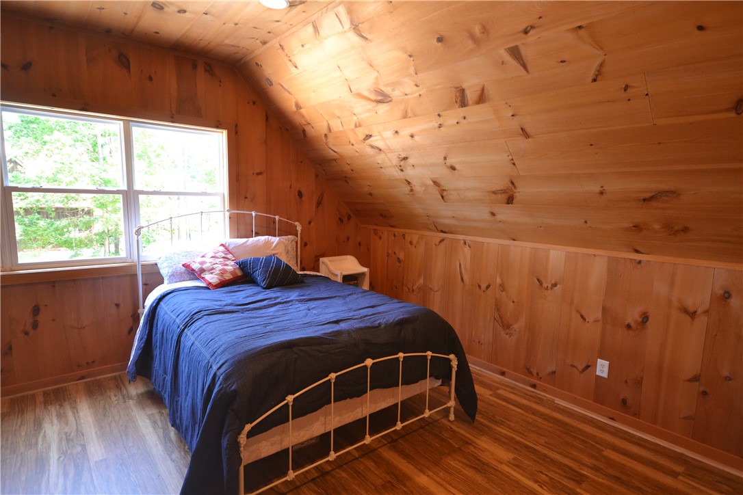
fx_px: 402
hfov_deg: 85.4
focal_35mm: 20
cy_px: 248
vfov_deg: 63.2
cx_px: 372
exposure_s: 1/40
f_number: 4.5
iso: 800
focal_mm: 13
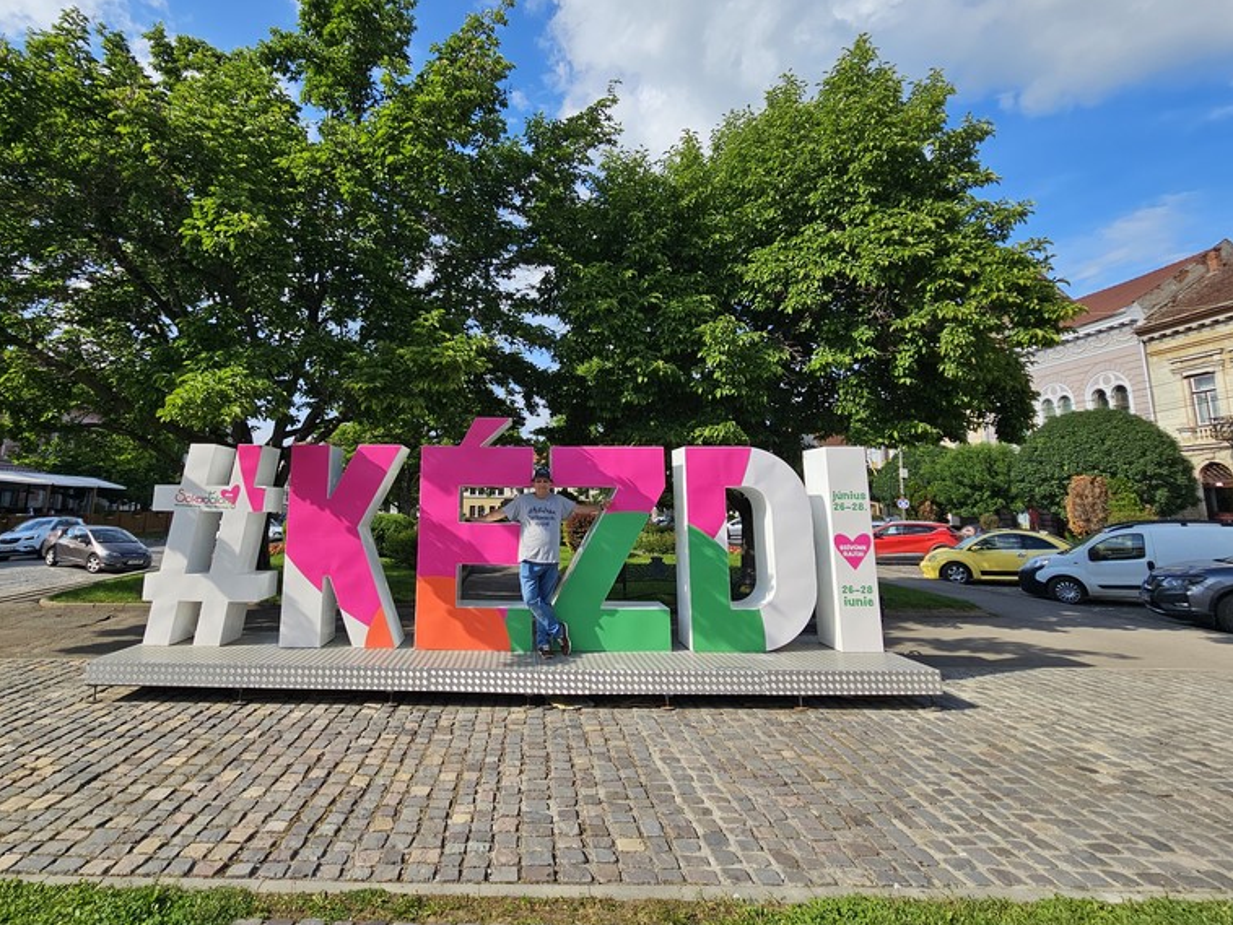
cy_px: 406
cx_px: 512
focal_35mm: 16
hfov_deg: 93.6
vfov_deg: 77.8
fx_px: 570
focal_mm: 2.2
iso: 50
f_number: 2.2
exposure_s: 1/2228
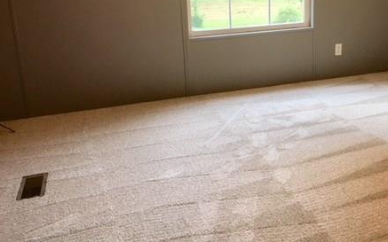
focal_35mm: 45
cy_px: 73
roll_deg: +0.4
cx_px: 268
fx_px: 476
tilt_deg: -15.3
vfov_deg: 28.3
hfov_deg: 43.5
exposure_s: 1/30
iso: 40
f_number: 2.2
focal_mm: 4.15
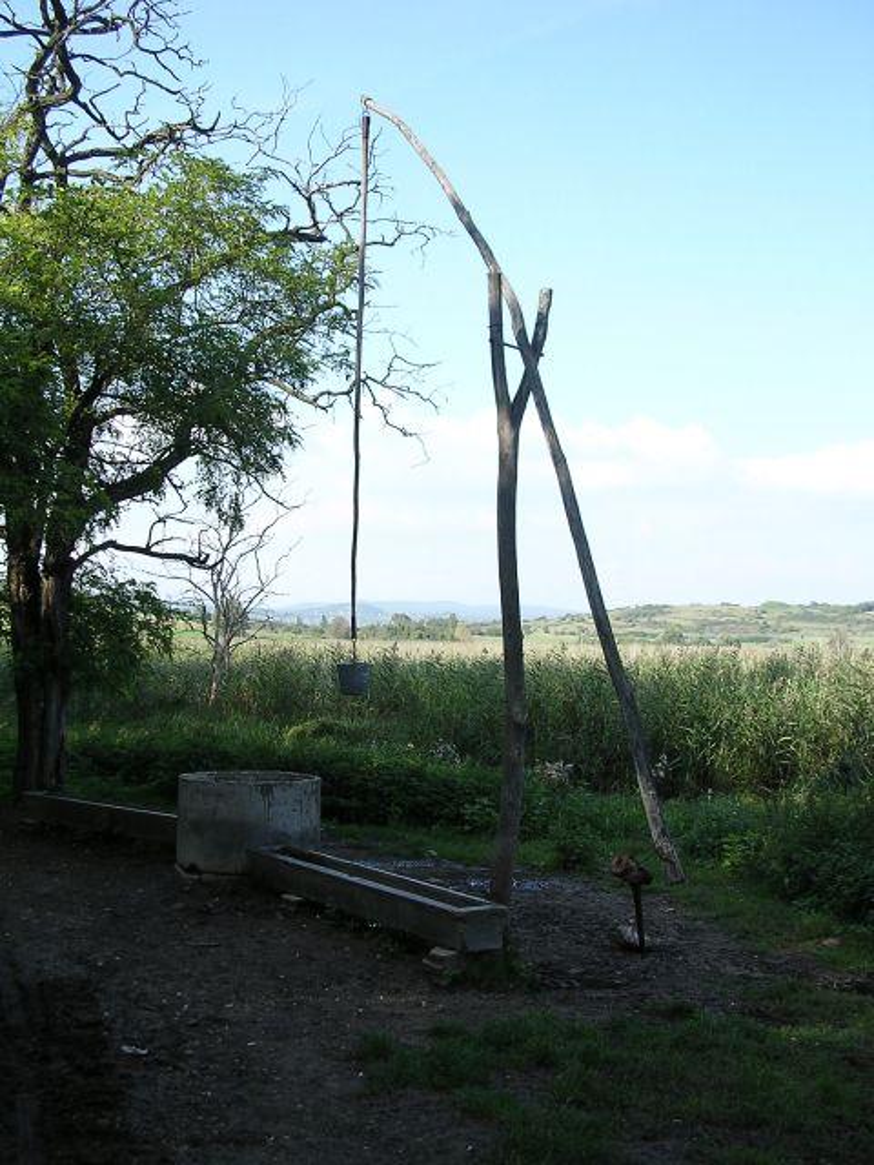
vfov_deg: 49.0
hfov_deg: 37.7
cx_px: 437
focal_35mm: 38
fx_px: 1279
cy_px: 582
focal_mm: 5.8
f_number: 2.8
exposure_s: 1/367
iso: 100
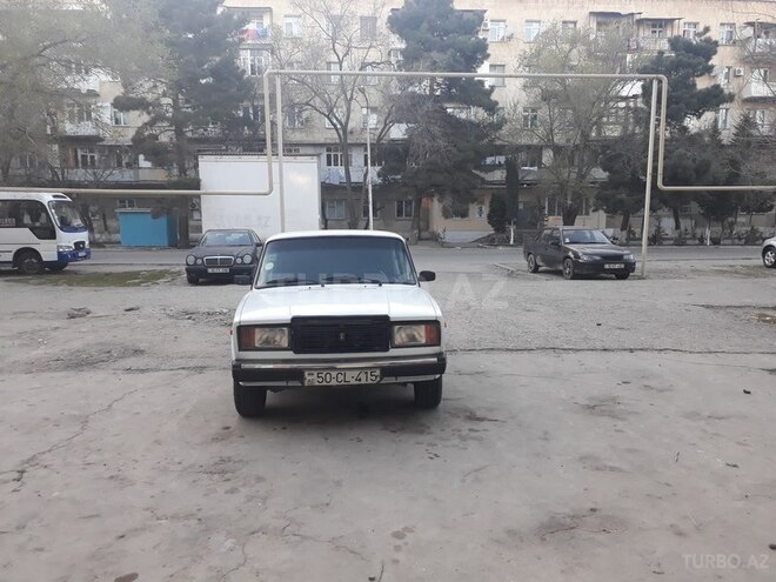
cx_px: 388
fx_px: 605
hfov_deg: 65.3
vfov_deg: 51.4
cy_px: 291
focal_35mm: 27
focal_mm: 3.6
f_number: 1.9
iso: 64
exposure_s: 1/100
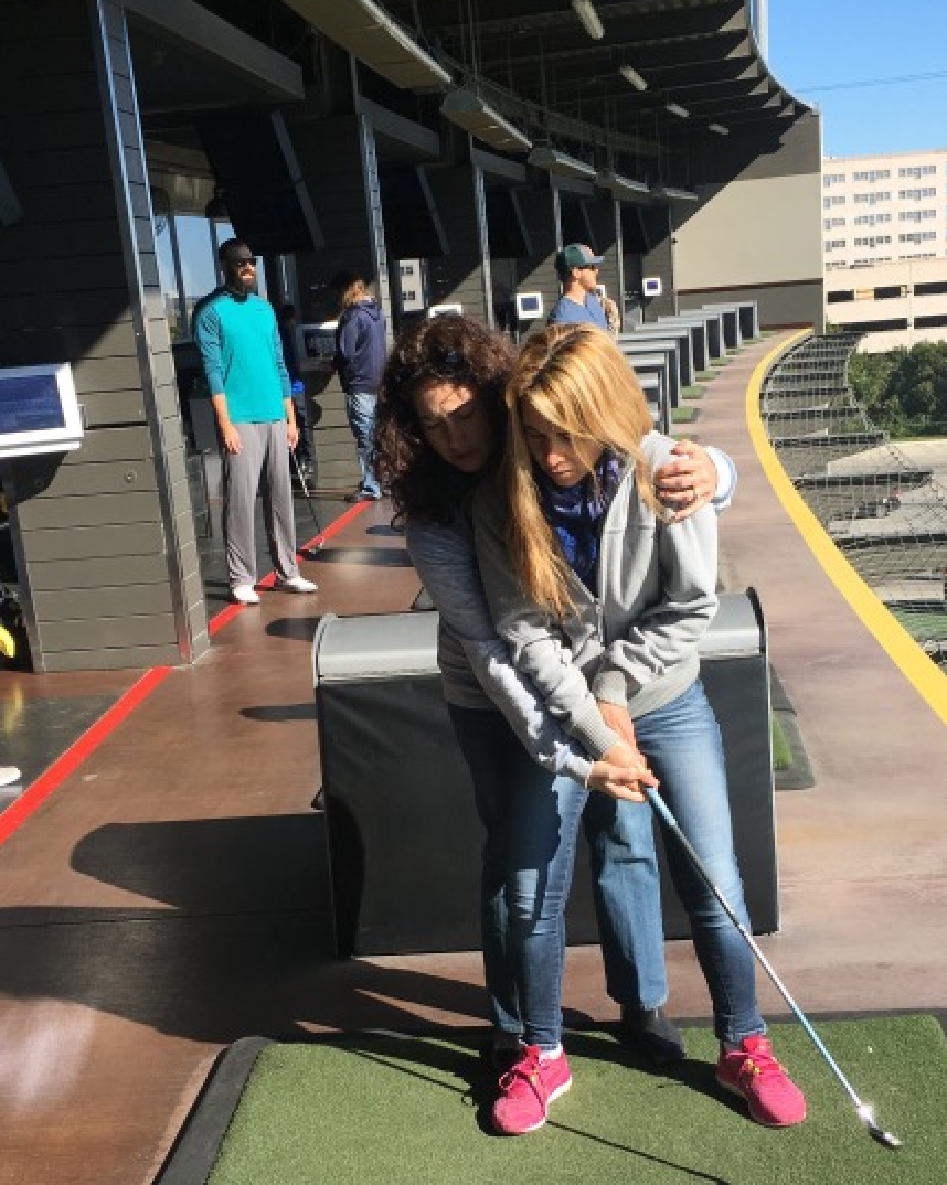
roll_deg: +5.8
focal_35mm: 45
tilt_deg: -15.4
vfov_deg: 40.9
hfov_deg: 33.4
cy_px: 734
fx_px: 1578
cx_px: 521
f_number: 2.2
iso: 25
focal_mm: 4.15
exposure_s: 1/1350
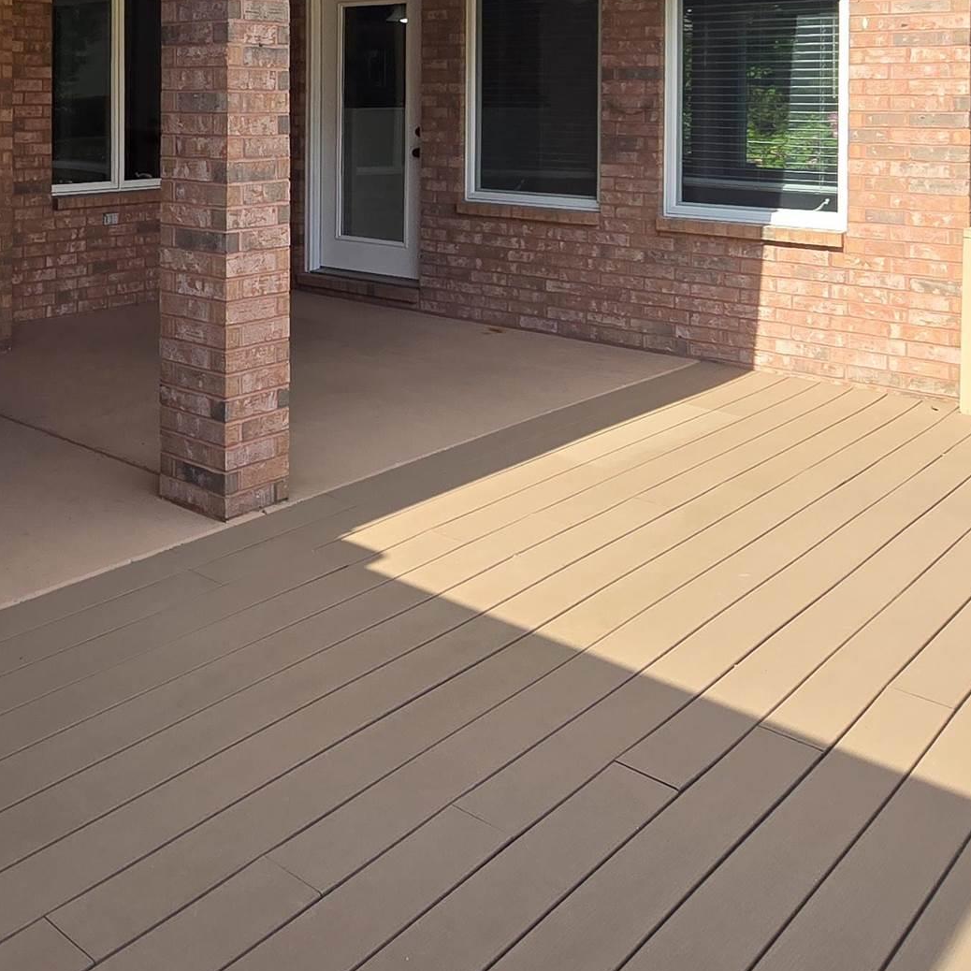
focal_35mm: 34
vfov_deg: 43.8
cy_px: 79
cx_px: 132
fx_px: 1079
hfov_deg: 44.8
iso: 50
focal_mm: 2.2
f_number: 2.2
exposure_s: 1/1167
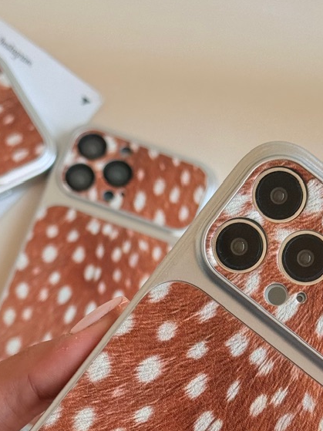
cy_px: 460
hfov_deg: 13.4
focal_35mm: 110
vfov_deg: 17.4
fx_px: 1369
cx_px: 225
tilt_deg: -72.1
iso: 80
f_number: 1.78
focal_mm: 6.76
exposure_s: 1/1055
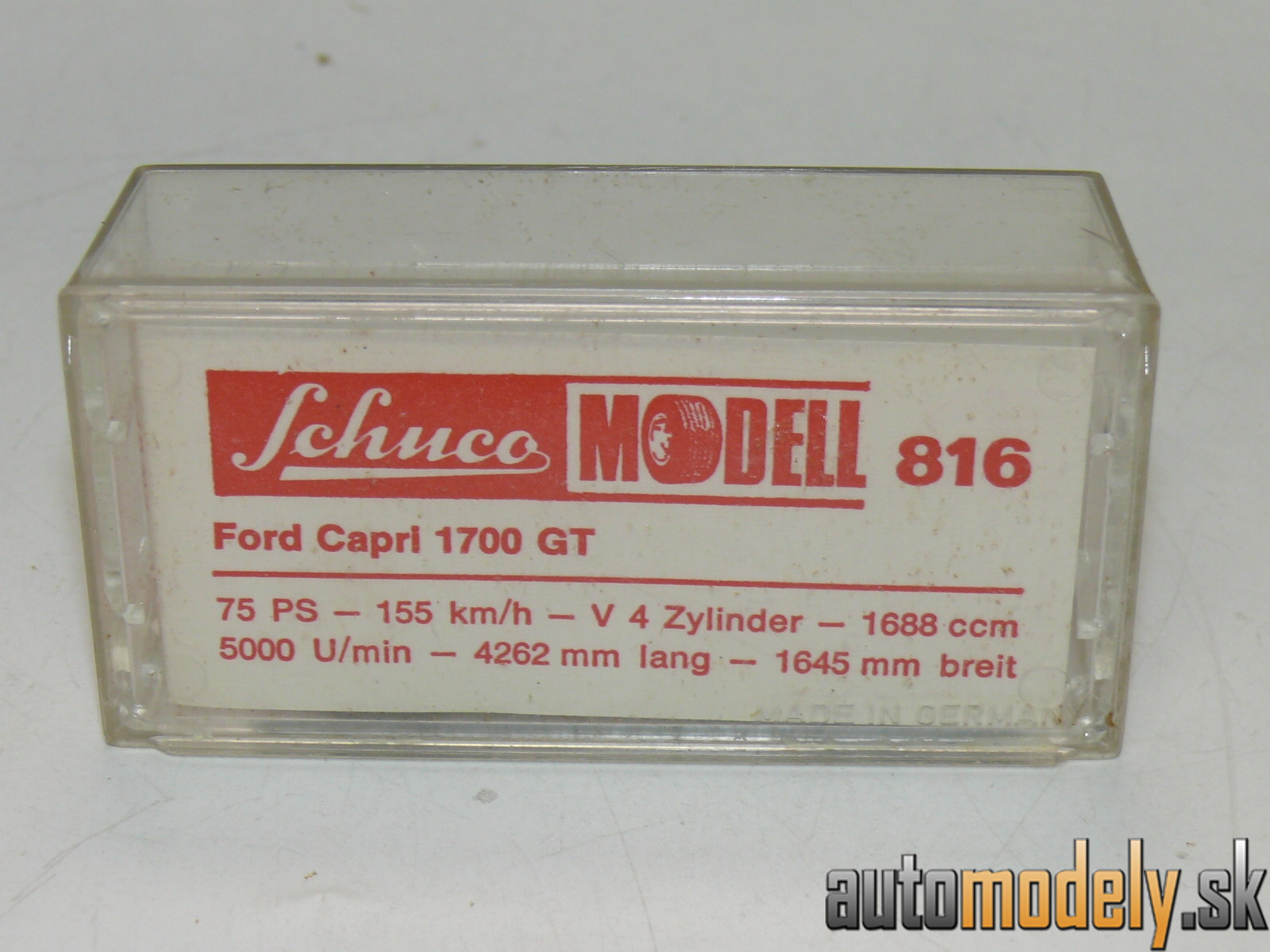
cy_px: 476
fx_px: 3192
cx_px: 635
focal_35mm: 87
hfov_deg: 22.5
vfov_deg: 17.0
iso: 100
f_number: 4
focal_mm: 12.2
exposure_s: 1/30
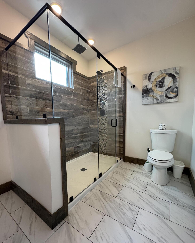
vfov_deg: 96.6
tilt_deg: -6.4
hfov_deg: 84.0
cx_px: 96
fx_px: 108
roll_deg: +1.1
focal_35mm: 15
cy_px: 132
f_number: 2.2
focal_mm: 2.22
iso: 250
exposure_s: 1/120
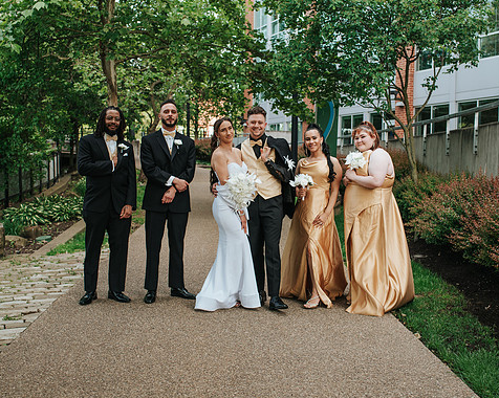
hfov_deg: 41.2
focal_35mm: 45
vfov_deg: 33.4
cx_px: 262
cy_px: 200
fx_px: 664
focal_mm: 35
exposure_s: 1/500
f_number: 3.5
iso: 450
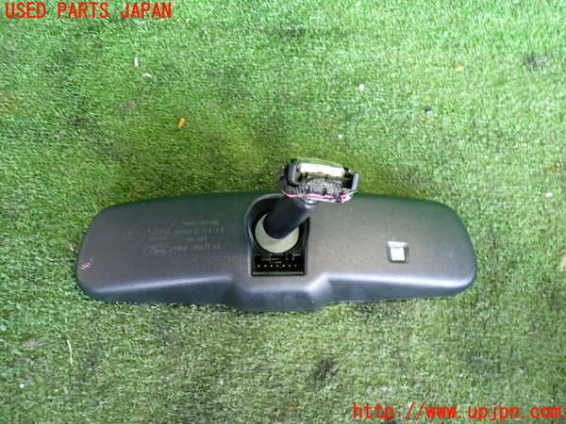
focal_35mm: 30
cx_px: 283
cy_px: 212
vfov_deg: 46.8
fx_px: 491
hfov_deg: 60.0
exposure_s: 1/30
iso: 400
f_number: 2.3
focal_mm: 5.4
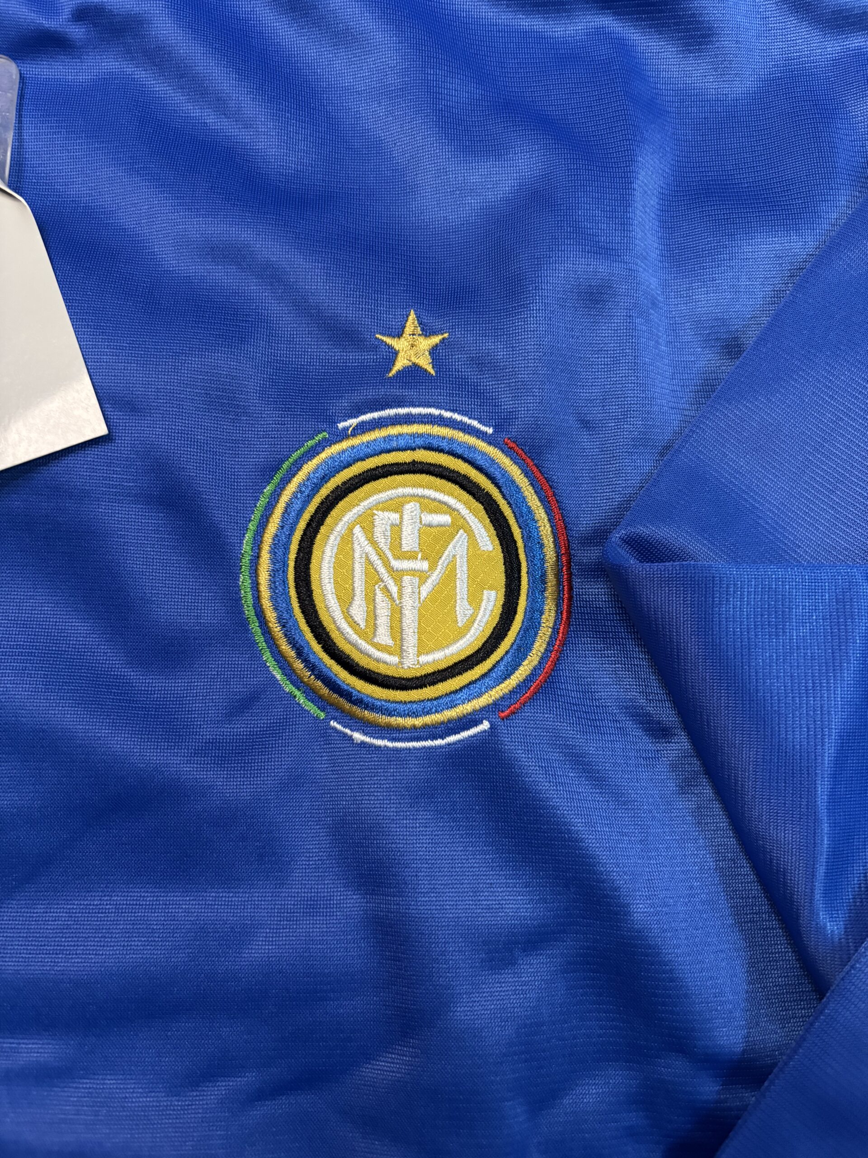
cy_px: 579
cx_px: 434
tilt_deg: -78.1
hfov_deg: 53.1
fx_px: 869
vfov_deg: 67.3
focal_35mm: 26
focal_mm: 5.96
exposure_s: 1/33
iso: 400
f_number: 1.6
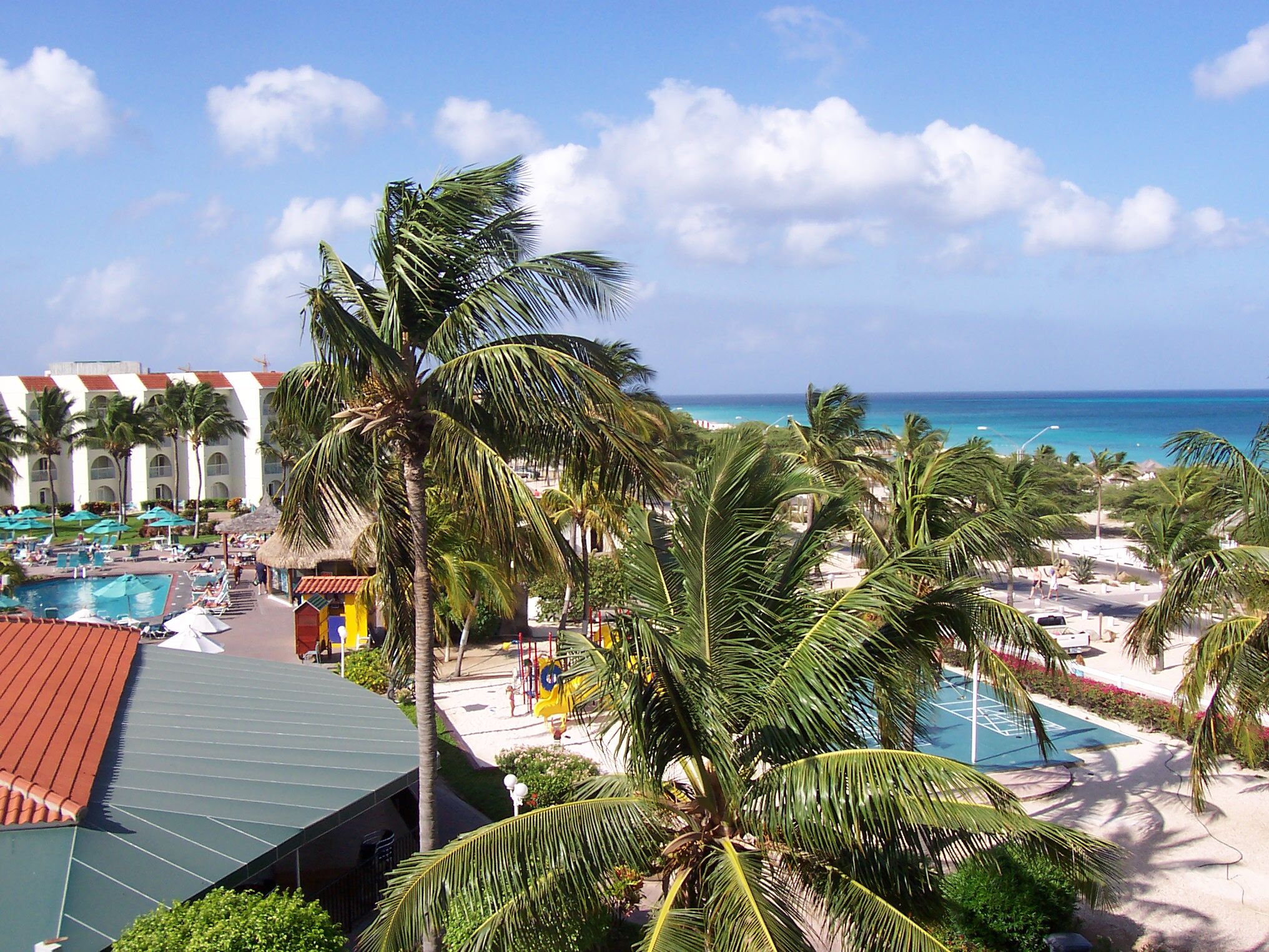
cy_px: 476
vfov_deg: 38.7
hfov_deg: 50.1
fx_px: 1356
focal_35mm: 37
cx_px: 634
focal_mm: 5.6
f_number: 5.6
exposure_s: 1/500
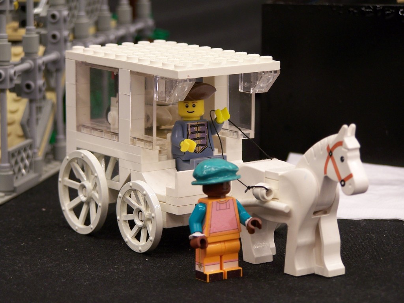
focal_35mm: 139
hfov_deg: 14.2
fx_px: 1622
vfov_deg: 10.7
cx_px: 202
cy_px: 152
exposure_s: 1/3
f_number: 3.2
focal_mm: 23.1
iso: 80
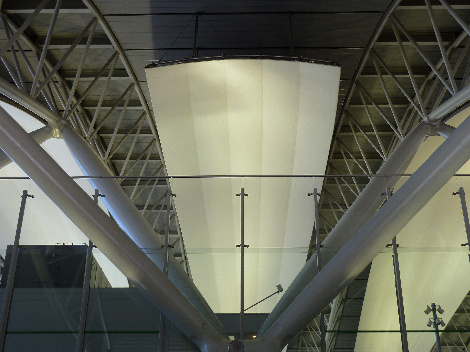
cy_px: 176
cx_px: 235
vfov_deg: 30.3
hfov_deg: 39.7
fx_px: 652
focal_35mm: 48
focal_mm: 7.9
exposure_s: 1/30
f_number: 3.8
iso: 100
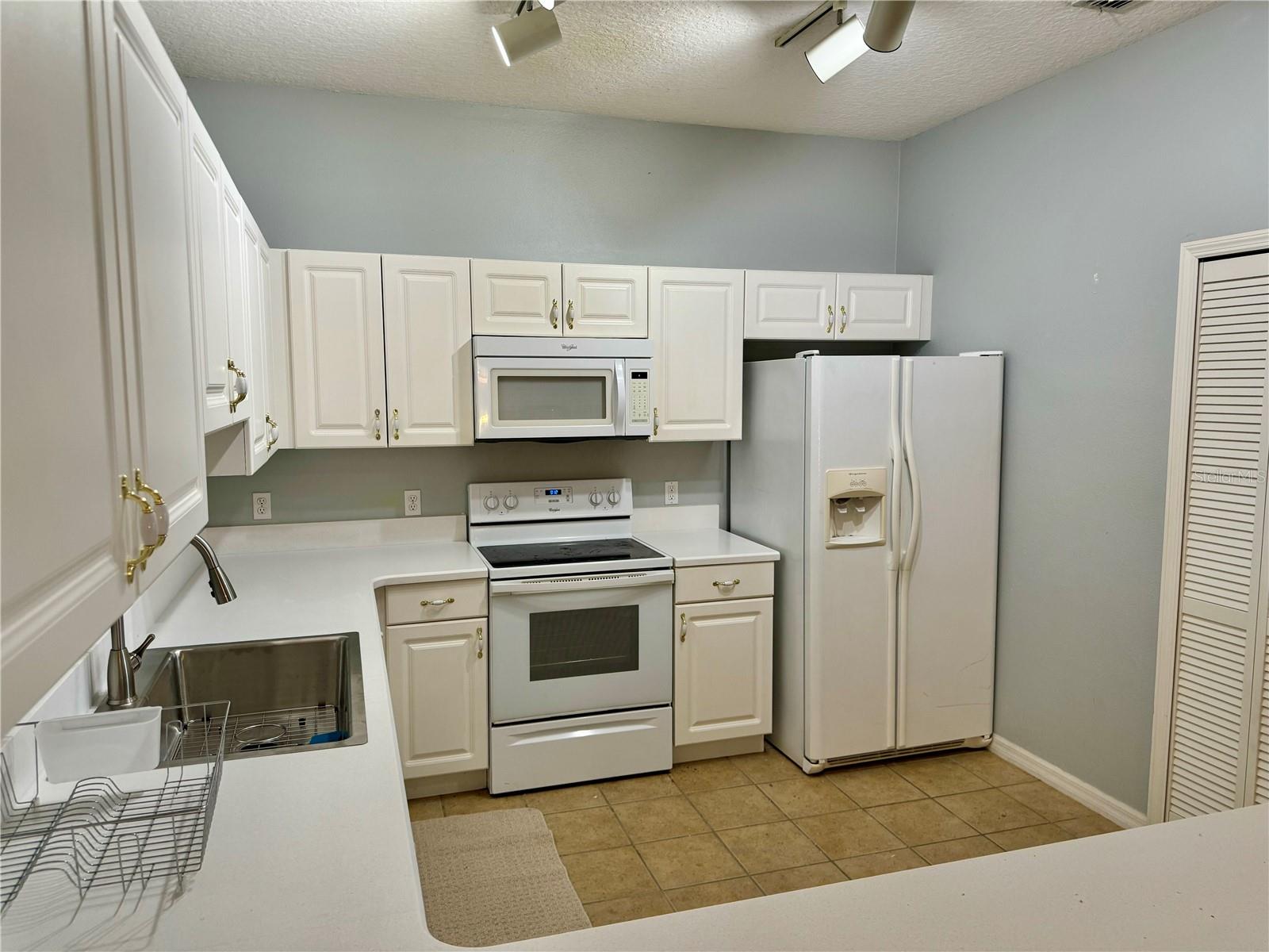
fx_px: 880
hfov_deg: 71.6
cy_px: 476
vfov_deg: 56.8
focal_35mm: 24
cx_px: 634
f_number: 1.78
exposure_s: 1/60
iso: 125
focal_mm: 6.76
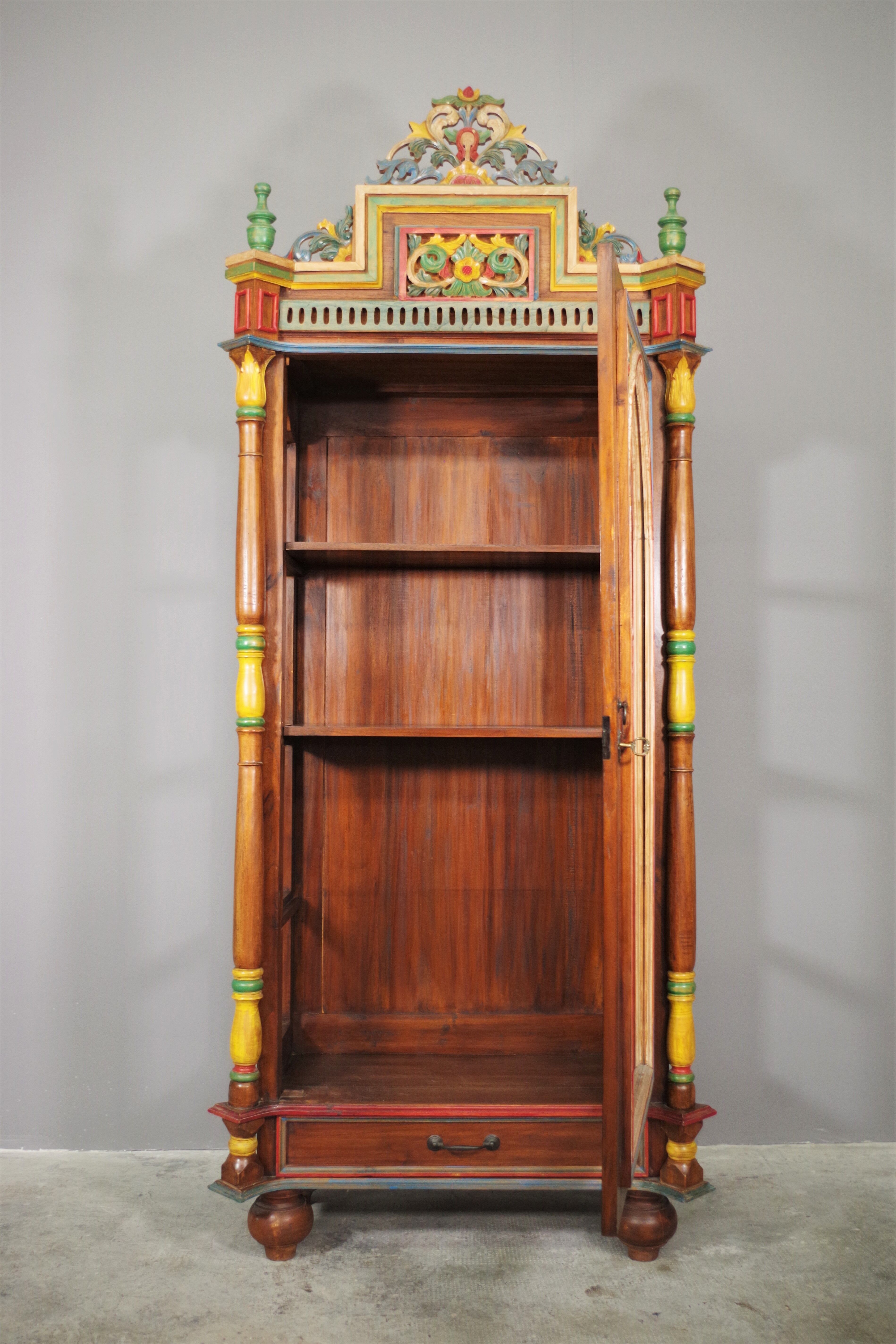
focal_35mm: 36
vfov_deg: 53.1
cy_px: 672
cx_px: 448
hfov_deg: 36.9
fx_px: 1344
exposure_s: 1/60
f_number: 4
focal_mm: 24.38
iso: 800
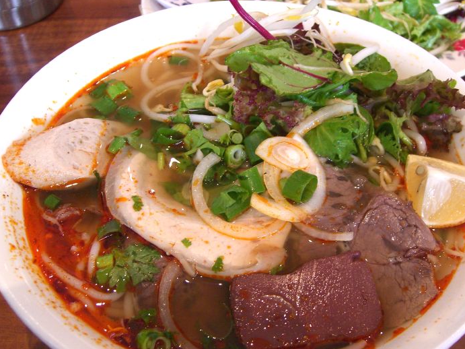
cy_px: 195
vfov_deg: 32.8
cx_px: 246
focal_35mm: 44
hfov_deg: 42.9
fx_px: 591
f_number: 2.8
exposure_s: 1/50
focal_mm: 7.9
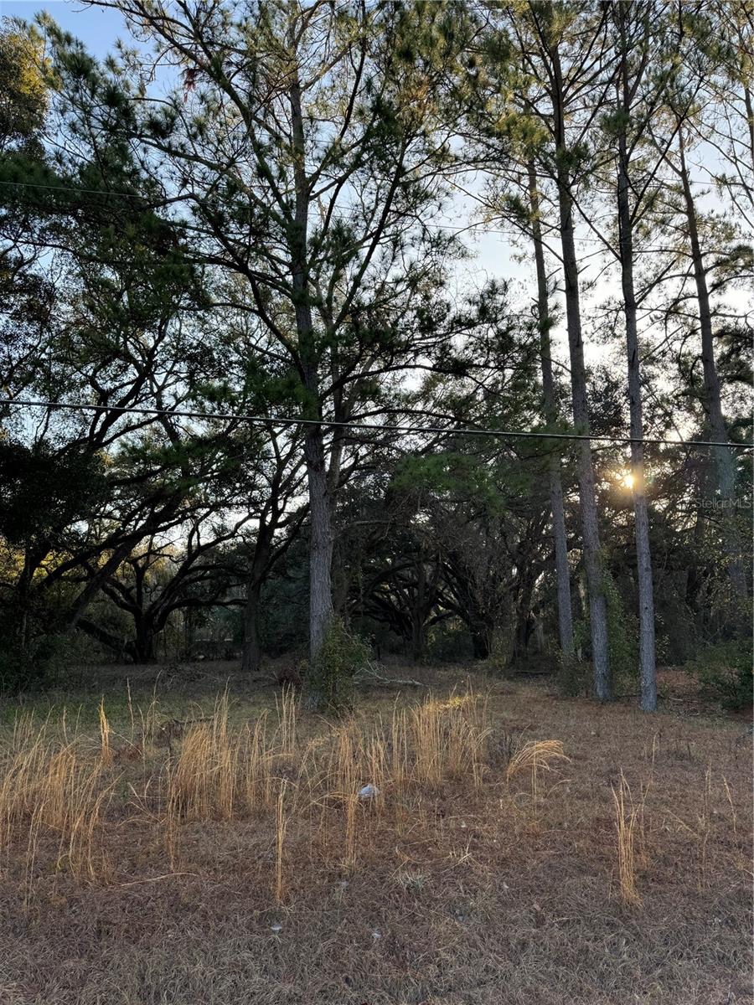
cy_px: 502
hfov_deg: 56.8
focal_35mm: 24
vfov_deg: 71.6
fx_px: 697
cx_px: 377
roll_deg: +2.5
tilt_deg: +10.6
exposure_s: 1/488
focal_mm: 6.76
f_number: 1.78
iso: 80
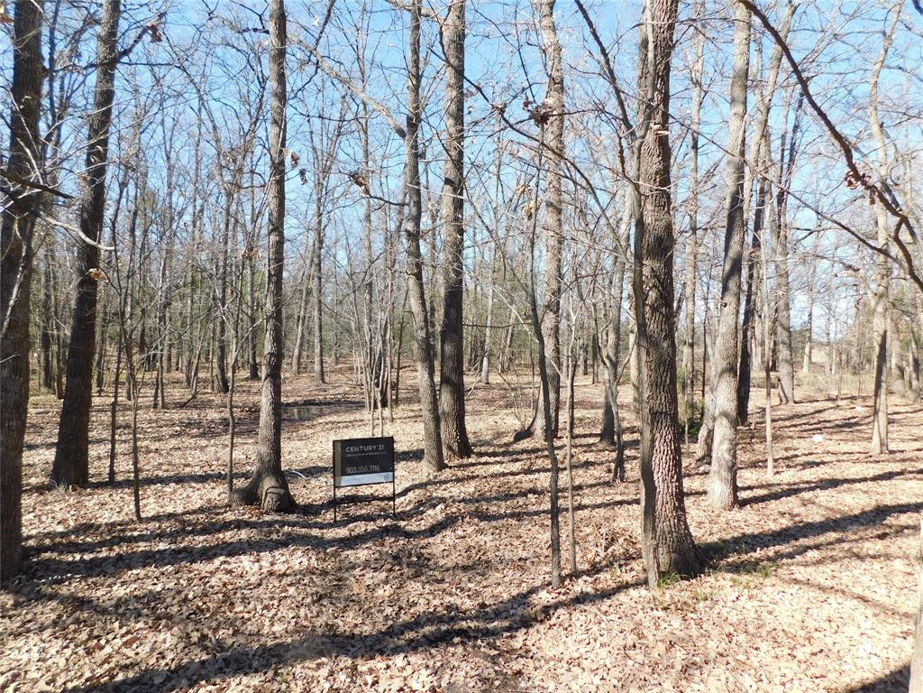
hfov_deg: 73.9
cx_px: 462
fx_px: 613
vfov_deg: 58.9
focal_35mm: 23
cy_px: 346
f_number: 3
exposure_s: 1/500
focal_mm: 4
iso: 125
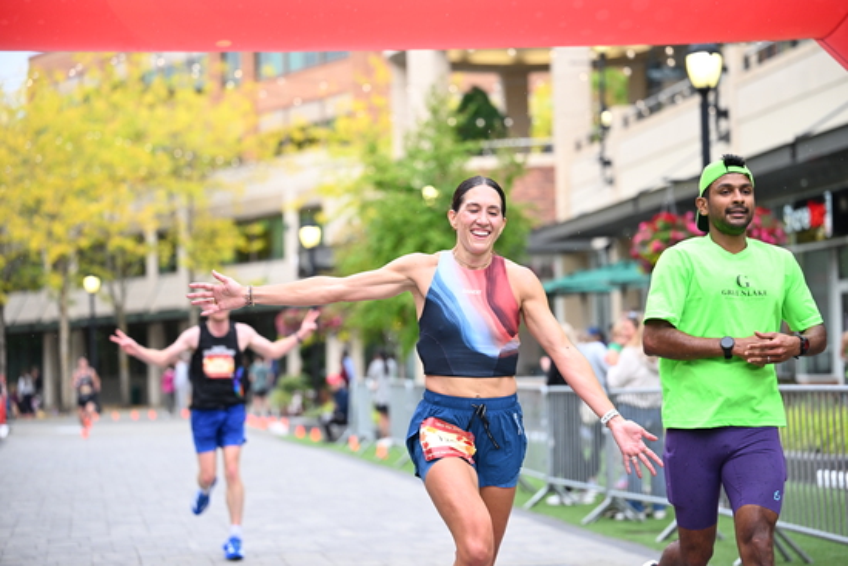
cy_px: 283
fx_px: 2285
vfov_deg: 14.1
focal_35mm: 97
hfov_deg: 21.0
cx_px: 424
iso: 1250
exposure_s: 1/1250
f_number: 2.8
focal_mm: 97
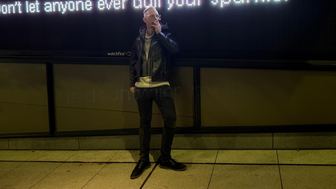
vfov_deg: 35.8
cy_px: 45
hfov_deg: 61.0
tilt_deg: -4.8
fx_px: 285
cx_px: 158
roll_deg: +1.5
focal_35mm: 32
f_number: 1.78
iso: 1250
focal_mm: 6.76
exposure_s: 1/27
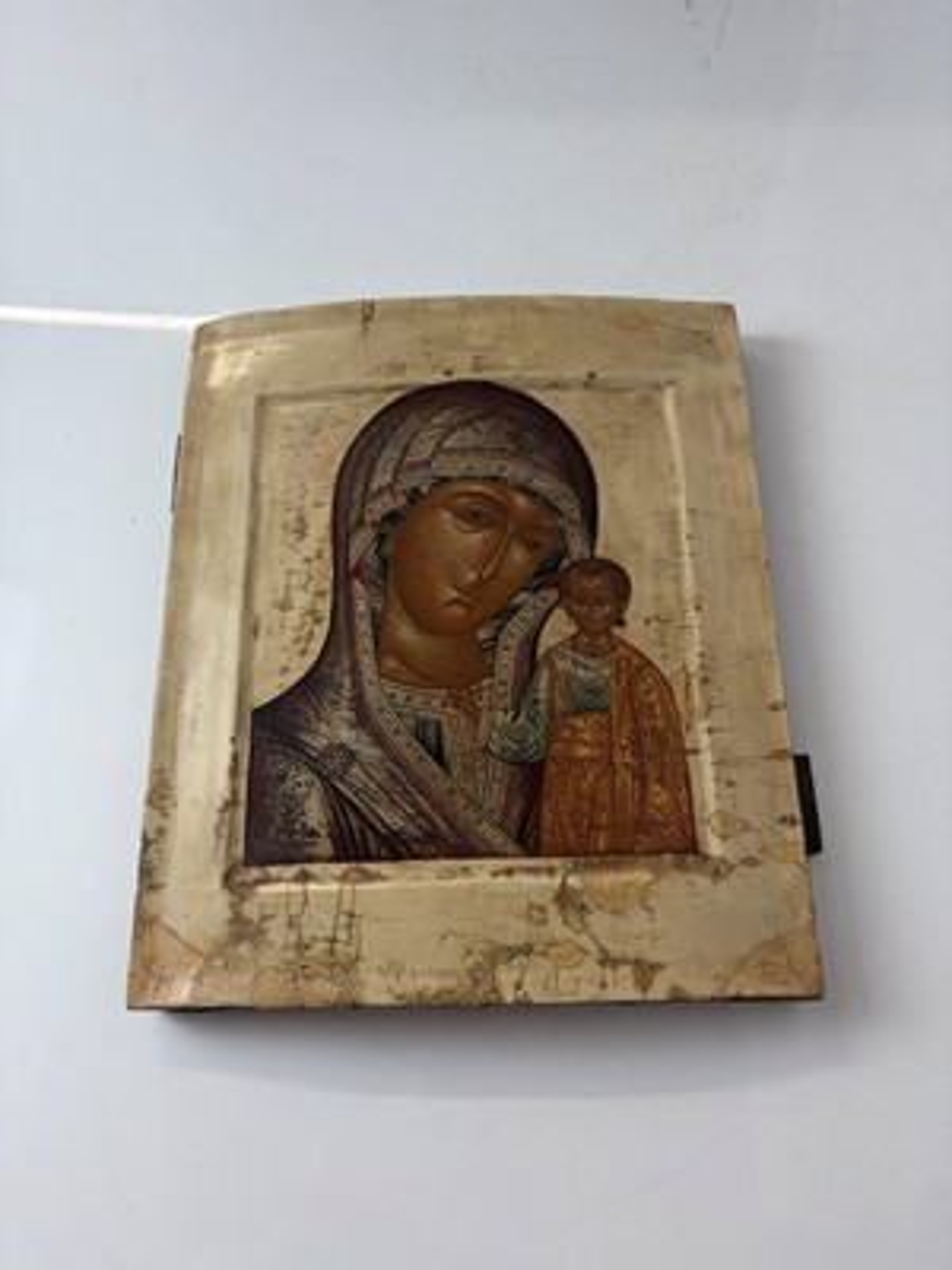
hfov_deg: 53.1
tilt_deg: -67.9
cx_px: 476
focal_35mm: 26
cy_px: 635
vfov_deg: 67.3
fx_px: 953
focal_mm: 5.96
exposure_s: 1/100
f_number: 1.6
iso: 100
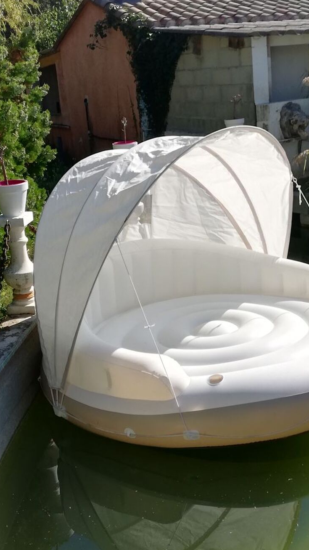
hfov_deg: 23.8
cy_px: 280
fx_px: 728
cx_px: 205
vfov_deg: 41.3
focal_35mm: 50
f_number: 2.2
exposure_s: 1/1522
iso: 50
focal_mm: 3.81
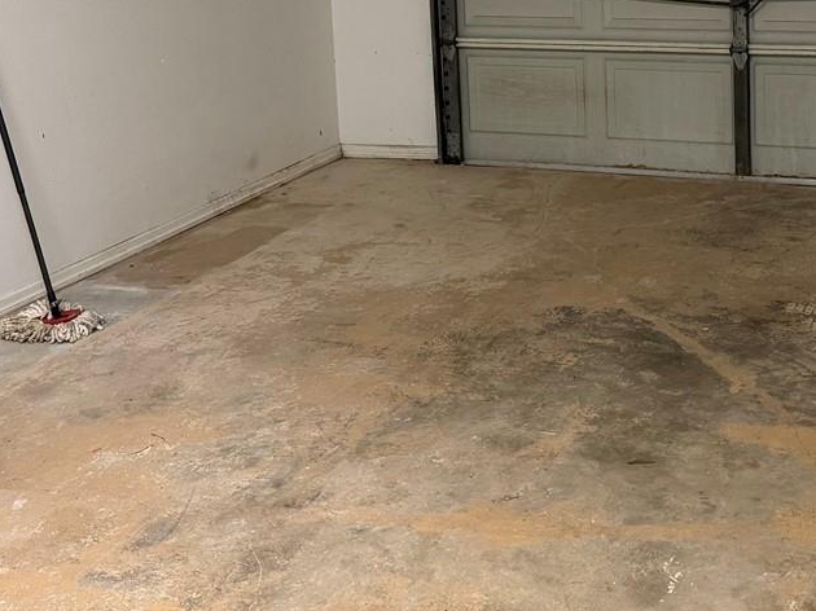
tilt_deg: -9.7
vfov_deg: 23.3
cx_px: 512
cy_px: 44
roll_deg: +1.8
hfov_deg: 31.5
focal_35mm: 61
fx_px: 1437
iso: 320
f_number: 1.78
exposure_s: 1/60
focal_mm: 6.76
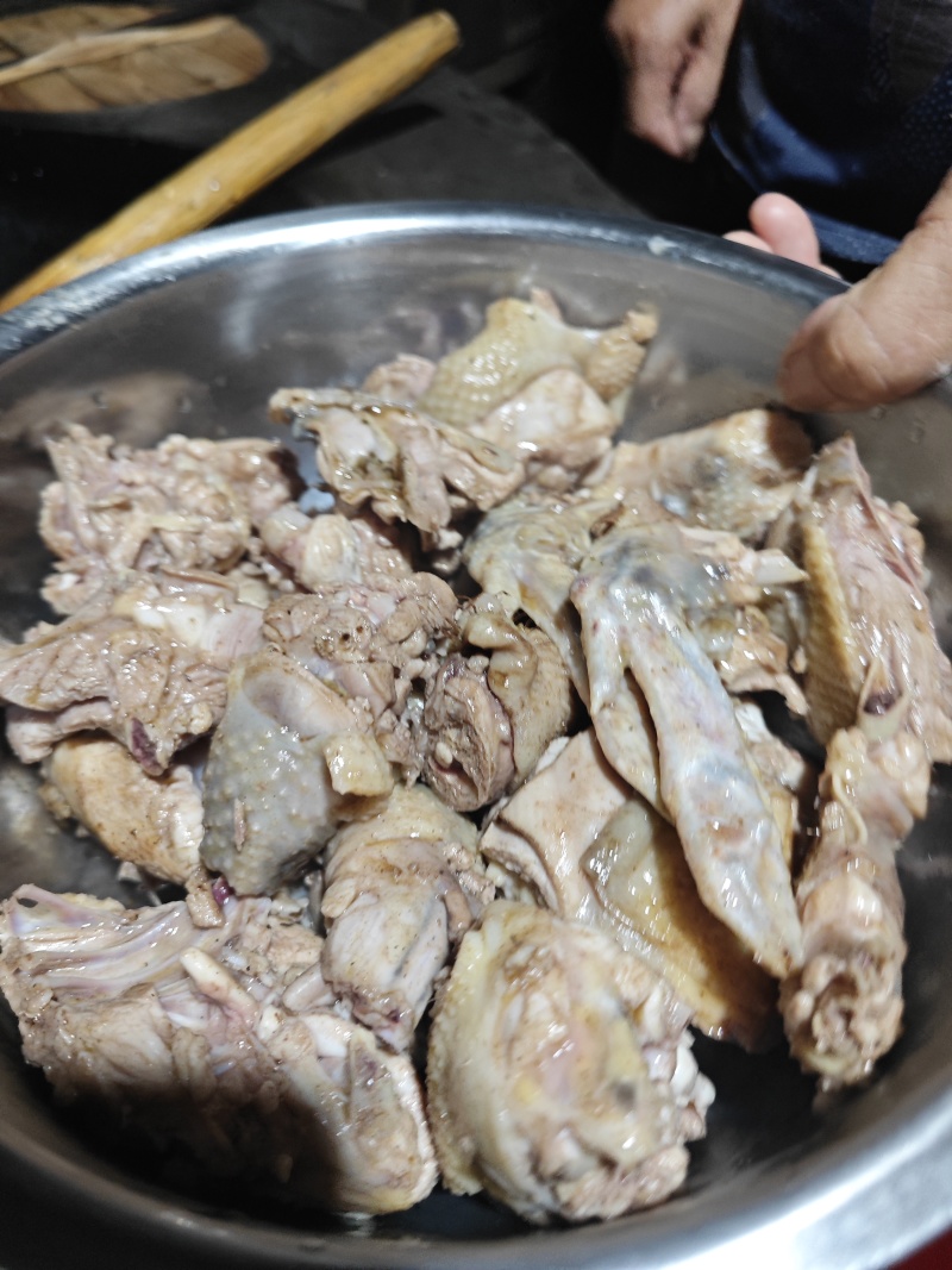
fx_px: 844
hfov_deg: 58.9
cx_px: 476
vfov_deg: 73.9
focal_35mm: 23
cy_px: 635
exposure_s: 1/25
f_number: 1.8
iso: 400
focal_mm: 5.43
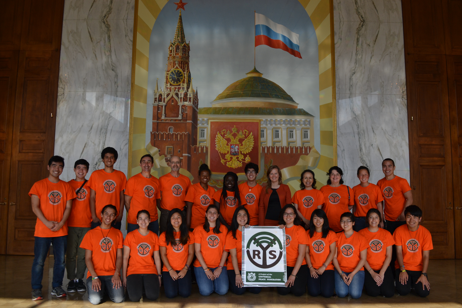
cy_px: 154
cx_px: 231
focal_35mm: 30
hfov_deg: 61.9
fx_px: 385
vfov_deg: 43.6
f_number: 5.6
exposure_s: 1/125
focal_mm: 20
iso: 160
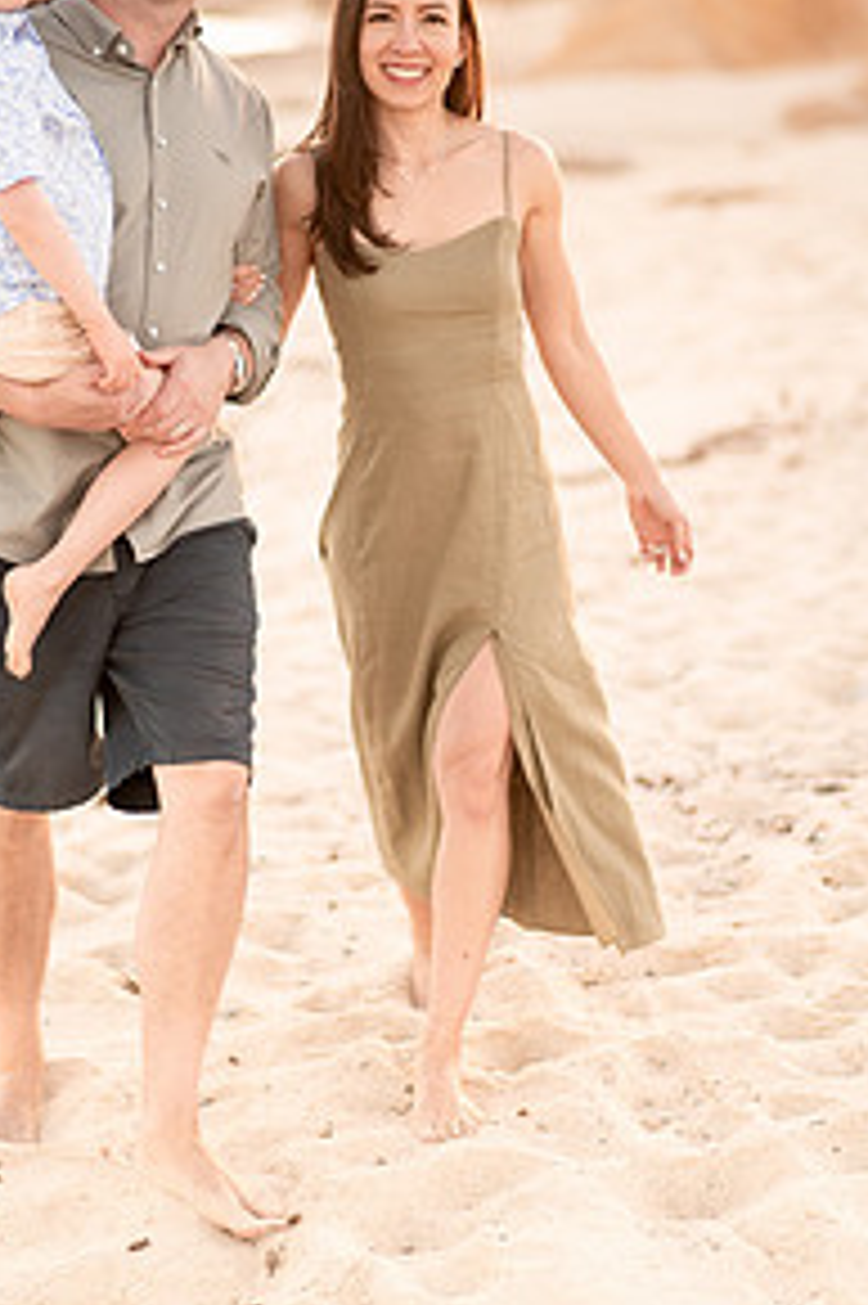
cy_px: 495
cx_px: 256
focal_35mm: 90
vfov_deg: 22.6
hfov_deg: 15.1
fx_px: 3259
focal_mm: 58
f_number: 1.8
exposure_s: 1/1000
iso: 100
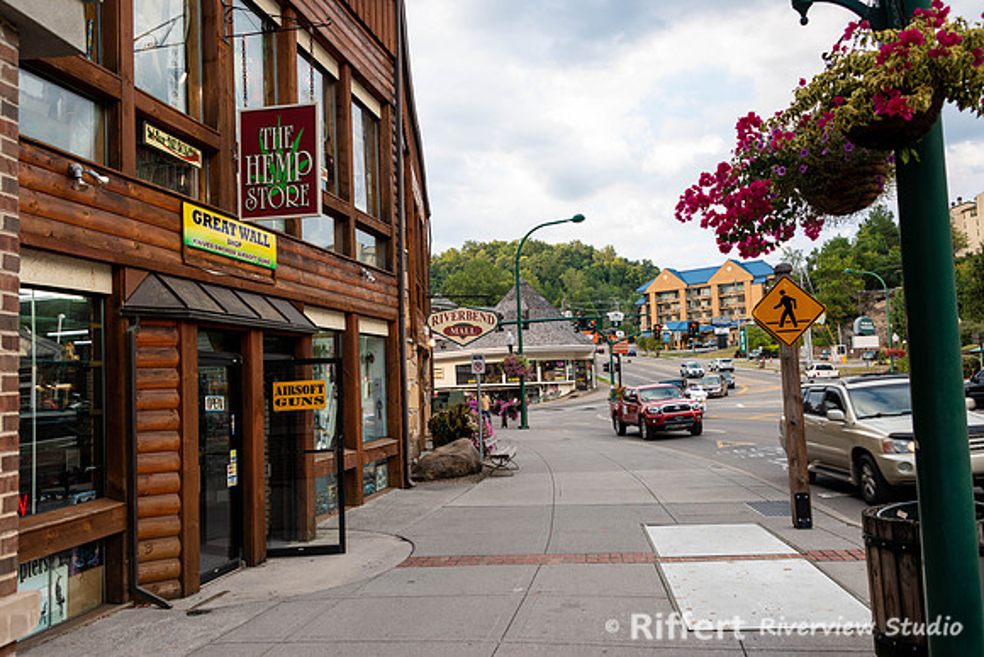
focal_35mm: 29
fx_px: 802
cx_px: 492
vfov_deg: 44.5
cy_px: 328
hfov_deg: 63.1
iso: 100
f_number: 5.6
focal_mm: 28
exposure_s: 1/80
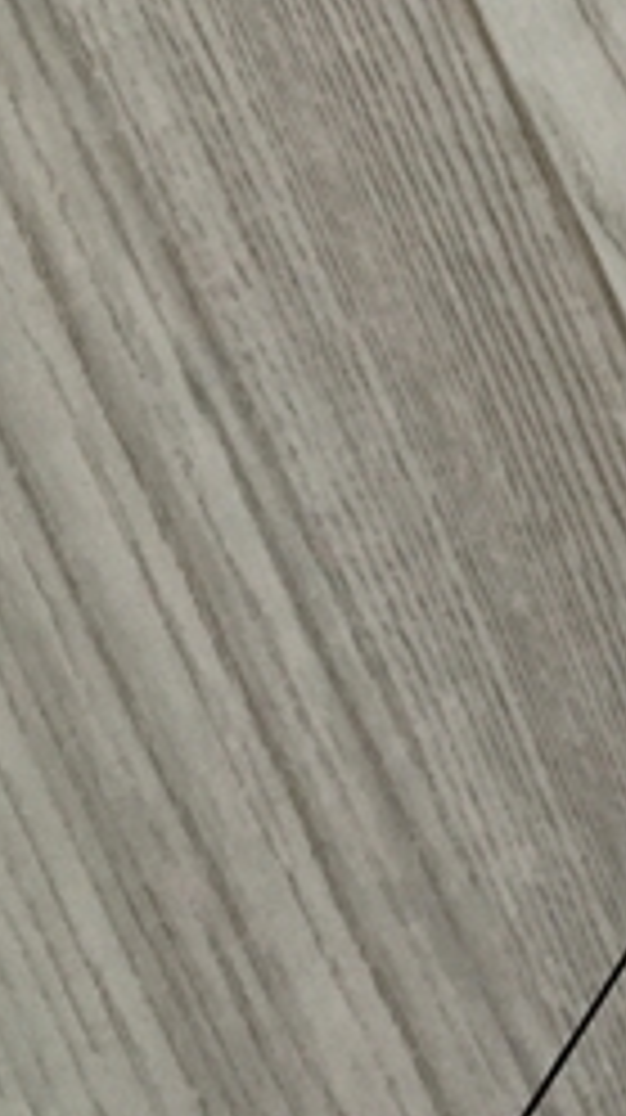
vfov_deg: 20.7
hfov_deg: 11.0
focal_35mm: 102
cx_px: 1153
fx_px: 3018
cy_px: 194
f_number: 2.2
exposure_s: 1/30
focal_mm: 4.15
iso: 160
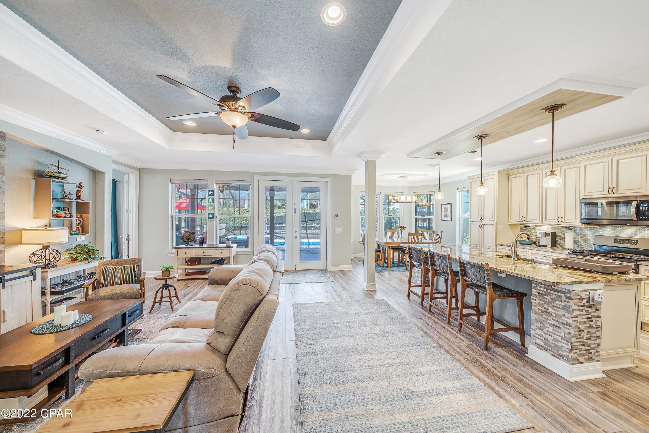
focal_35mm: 12
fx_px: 216
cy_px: 216
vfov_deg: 90.0
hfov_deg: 112.6
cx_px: 324
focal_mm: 12
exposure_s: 1/8
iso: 100
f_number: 5.6
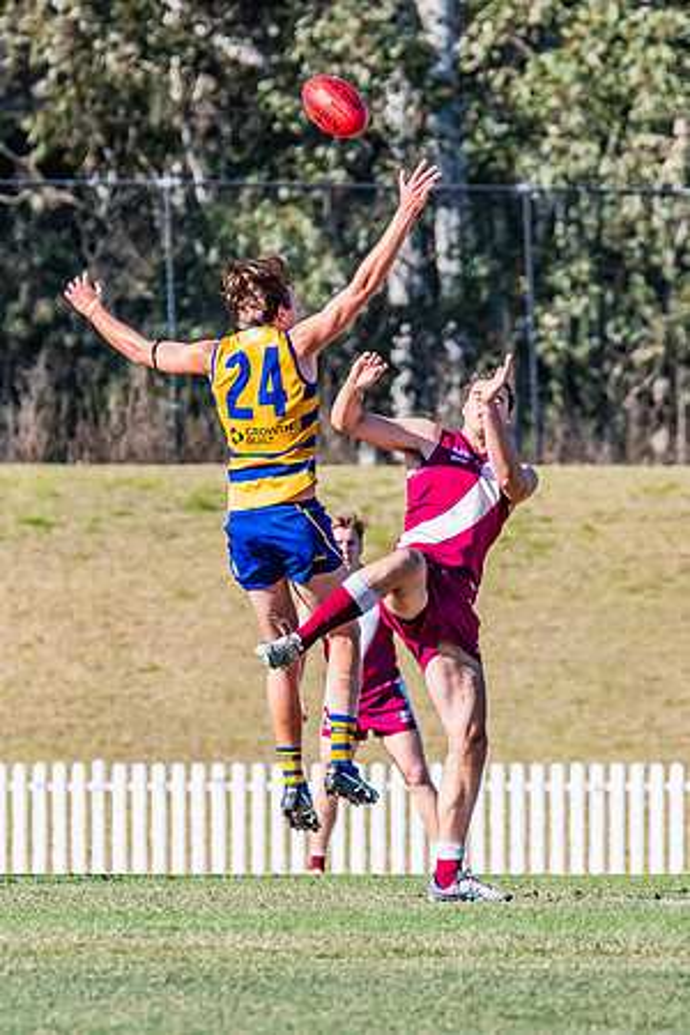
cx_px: 501
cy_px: 493
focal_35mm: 771
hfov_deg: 1.8
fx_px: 22171
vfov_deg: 2.7
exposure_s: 1/1600
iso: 800
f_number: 8
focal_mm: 420
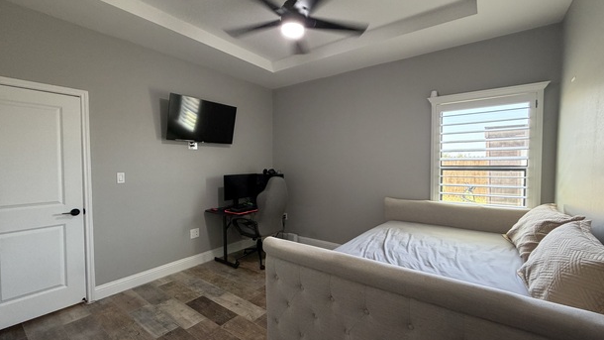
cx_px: 310
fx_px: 256
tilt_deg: -1.7
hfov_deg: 99.4
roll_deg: +0.0
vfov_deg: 67.1
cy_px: 172
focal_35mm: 16
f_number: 2.2
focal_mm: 2.22
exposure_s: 1/60
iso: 160
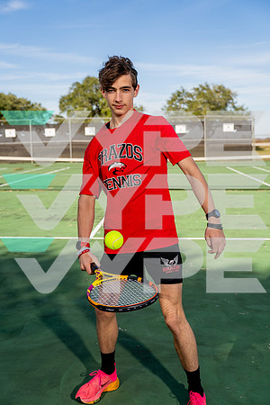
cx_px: 135
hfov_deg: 32.6
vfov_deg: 47.4
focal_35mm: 41
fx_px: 461
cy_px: 202
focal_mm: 41
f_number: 4
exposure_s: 1/1250
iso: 100
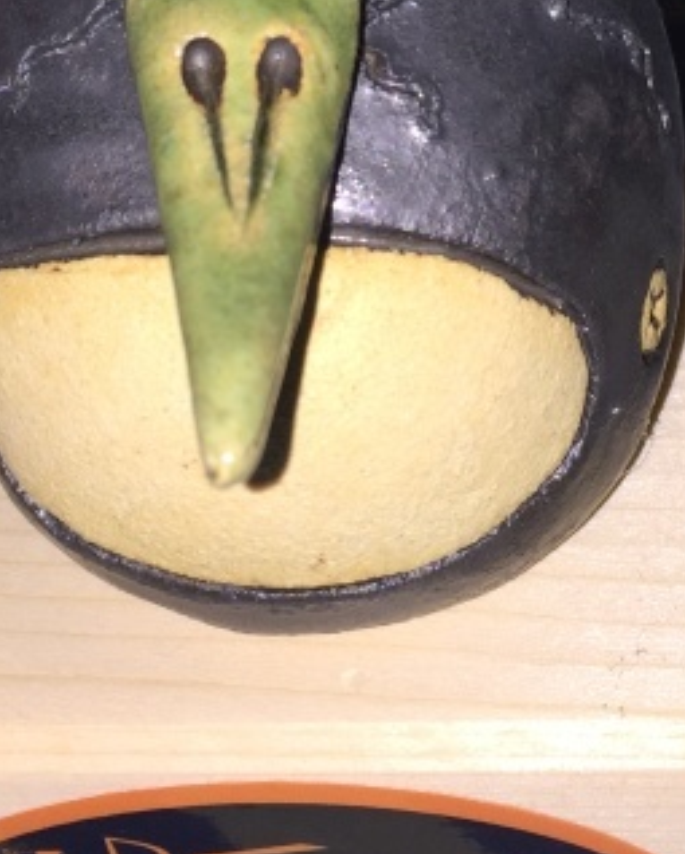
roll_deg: +5.3
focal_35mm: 80
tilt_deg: -36.3
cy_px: 99
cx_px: 418
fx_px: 2024
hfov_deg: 19.2
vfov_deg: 23.3
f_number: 2.2
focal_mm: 4.15
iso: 32
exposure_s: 1/131
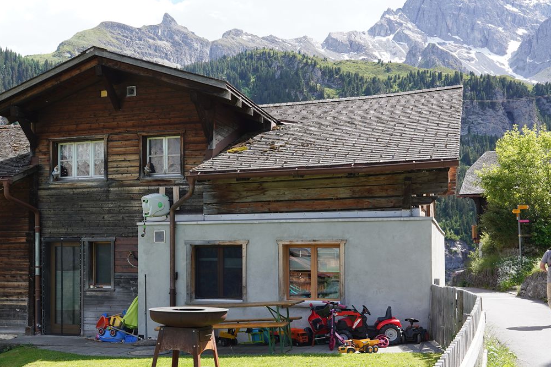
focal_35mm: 48
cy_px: 232
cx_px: 196
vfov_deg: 28.0
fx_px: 735
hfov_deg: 40.7
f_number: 8
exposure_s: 1/100
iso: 100
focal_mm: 24
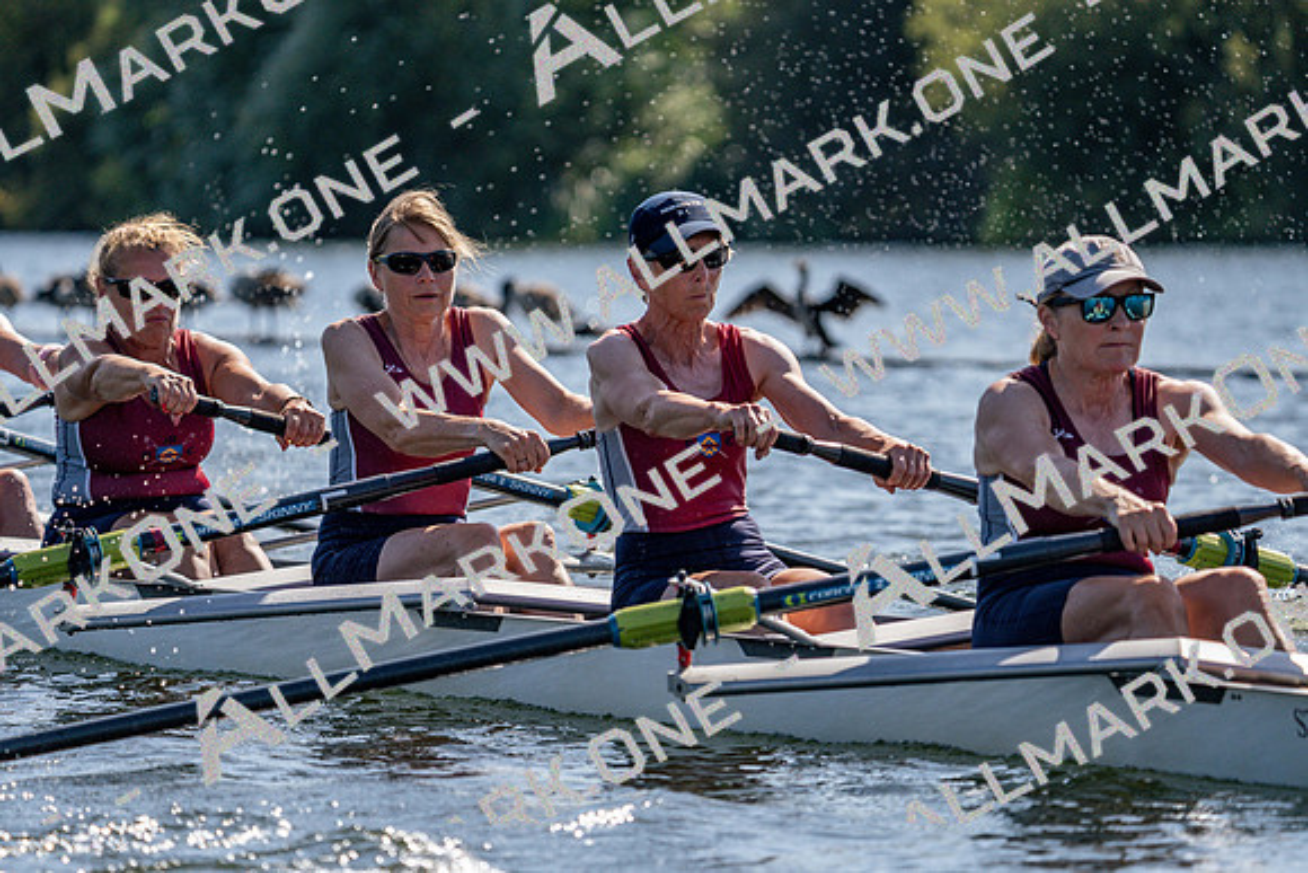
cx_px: 654
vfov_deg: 4.8
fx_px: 10321
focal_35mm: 284
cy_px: 436
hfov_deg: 7.3
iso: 320
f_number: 5.6
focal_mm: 284
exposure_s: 1/2000
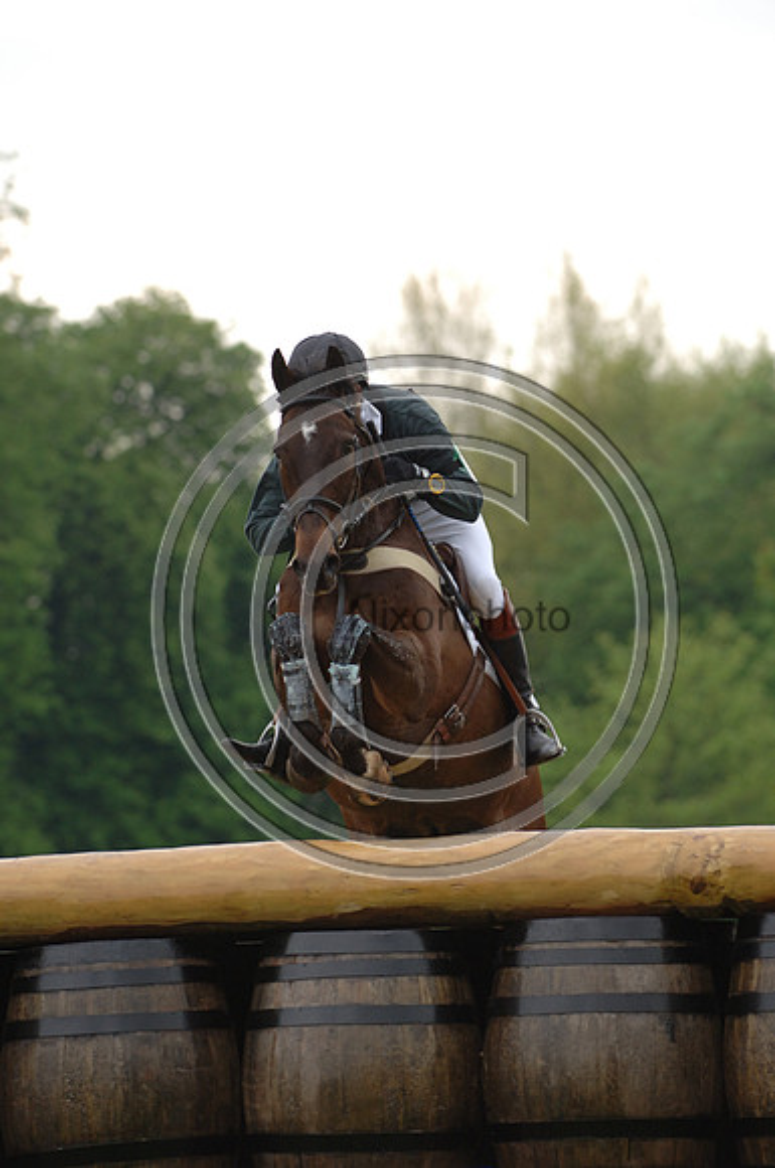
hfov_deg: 5.4
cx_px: 388
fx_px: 8258
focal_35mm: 255
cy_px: 584
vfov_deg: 8.1
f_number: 3.3
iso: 400
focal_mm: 170
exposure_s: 1/500
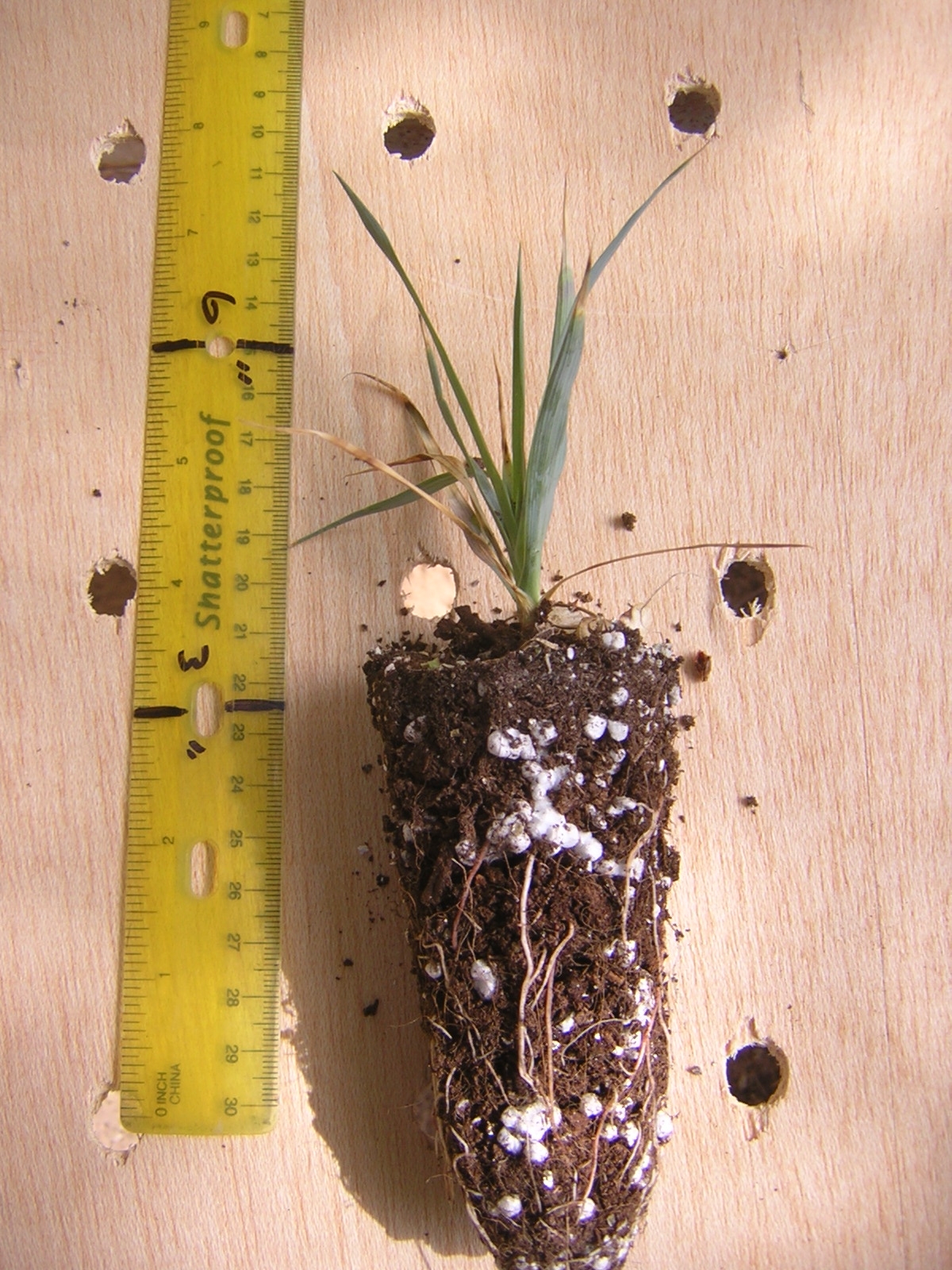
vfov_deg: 51.4
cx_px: 476
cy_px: 635
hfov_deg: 39.7
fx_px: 1320
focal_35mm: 36
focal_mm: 4.7
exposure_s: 1/418
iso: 100
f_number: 2.6
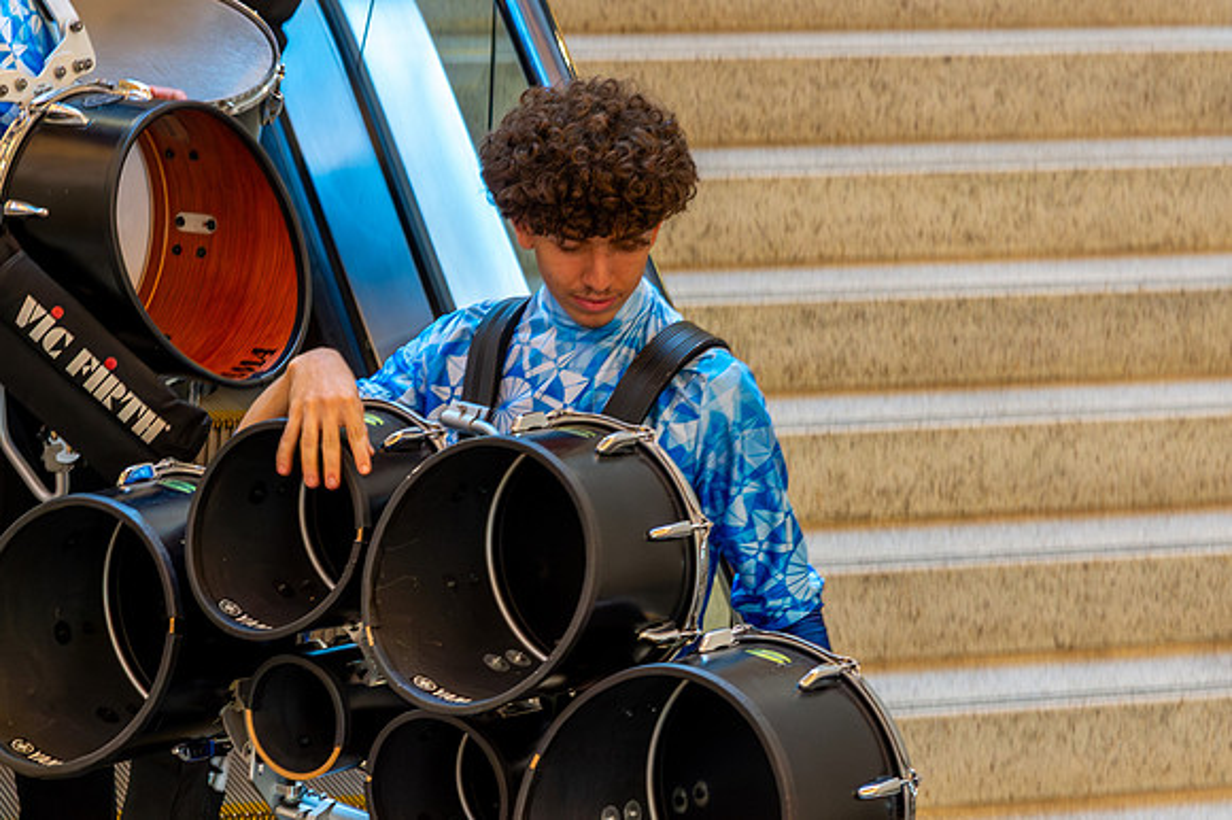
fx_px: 4611
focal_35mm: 135
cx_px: 602
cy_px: 393
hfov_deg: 15.2
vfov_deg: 10.2
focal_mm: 105
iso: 4000
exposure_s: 1/50
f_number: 6.3
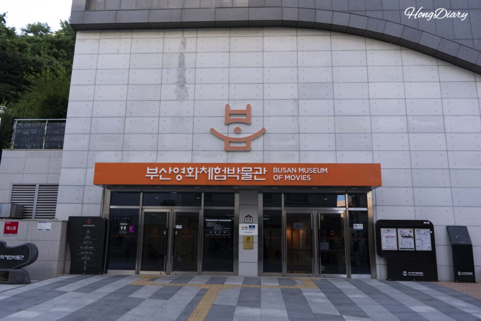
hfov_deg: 65.5
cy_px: 160
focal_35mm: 28
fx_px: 374
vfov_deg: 46.4
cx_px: 240
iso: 100
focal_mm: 28
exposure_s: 1/100
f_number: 5
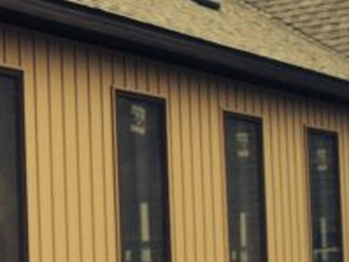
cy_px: 225
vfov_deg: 12.7
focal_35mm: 116
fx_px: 1169
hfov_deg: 16.4
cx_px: -49
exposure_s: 1/60
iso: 50
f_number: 2.2
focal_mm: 4.12
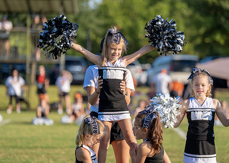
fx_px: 1195
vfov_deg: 7.8
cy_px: 75
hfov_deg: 10.9
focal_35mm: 184
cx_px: 111
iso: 320
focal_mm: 159
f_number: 2.8
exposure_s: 1/4000
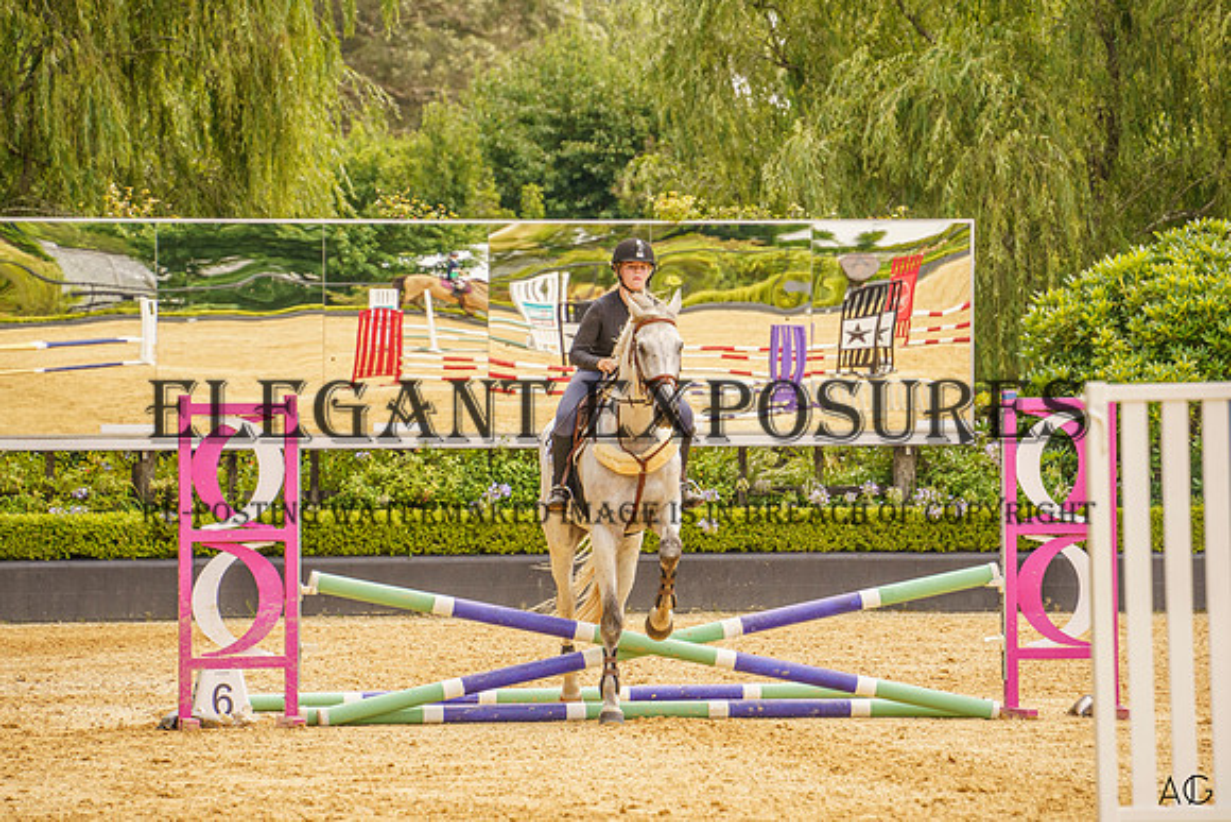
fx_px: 7947
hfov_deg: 8.9
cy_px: 407
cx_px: 650
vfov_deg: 5.9
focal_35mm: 232
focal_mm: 200
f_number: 5.6
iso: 800
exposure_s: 1/1600
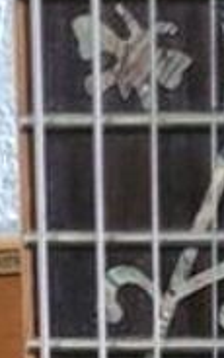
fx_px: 1954
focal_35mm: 200
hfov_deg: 6.5
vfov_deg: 8.2
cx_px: 206
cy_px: 1213
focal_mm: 5.4
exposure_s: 1/50
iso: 500
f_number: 1.8
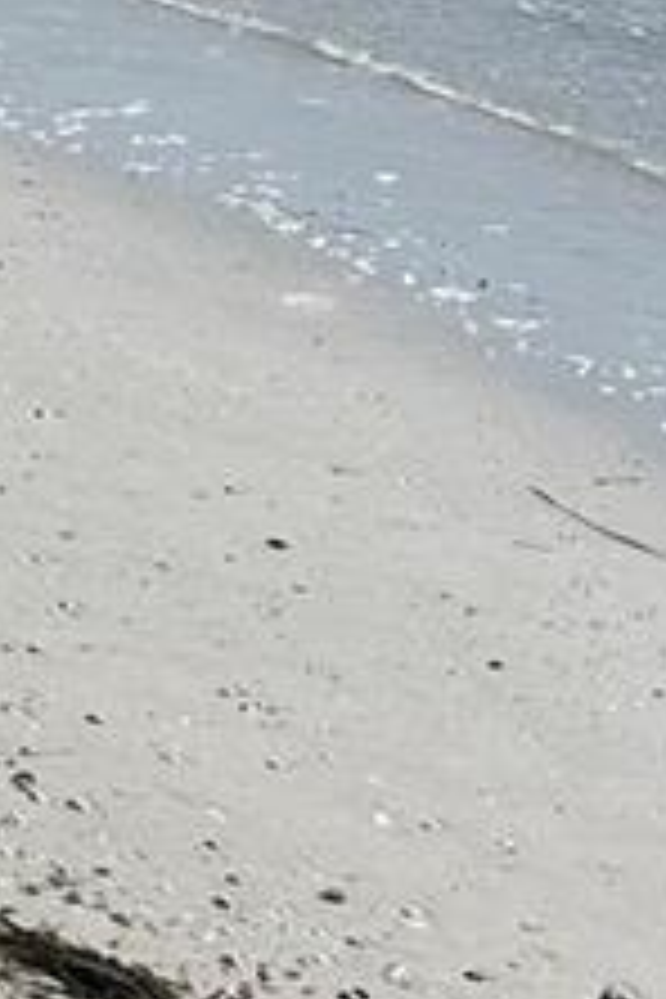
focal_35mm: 146
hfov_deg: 8.3
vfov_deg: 12.4
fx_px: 4051
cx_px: -1170
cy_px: -981
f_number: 1.6
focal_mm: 5.96
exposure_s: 1/9901
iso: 50
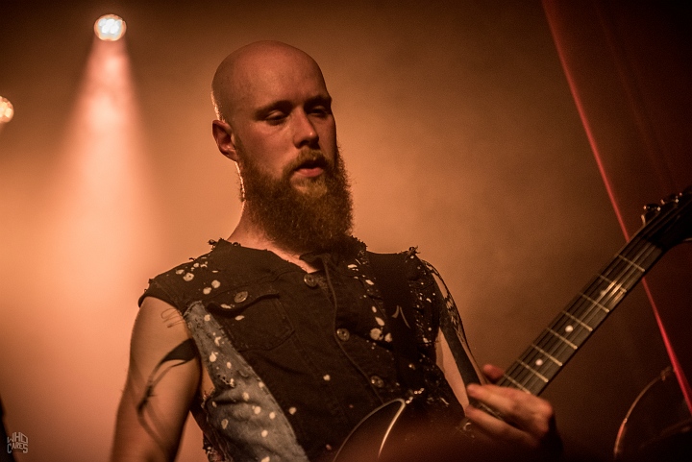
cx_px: 346
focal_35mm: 70
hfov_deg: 28.8
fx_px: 1346
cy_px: 231
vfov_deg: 19.5
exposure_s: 1/80
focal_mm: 70
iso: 1600
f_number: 2.8
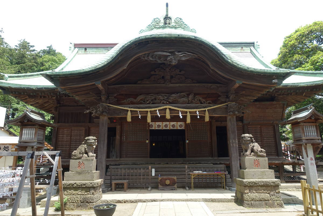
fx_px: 215
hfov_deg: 73.7
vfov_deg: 53.1
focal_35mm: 24
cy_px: 108
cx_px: 162
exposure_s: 1/250
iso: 125
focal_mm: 8.8
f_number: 4
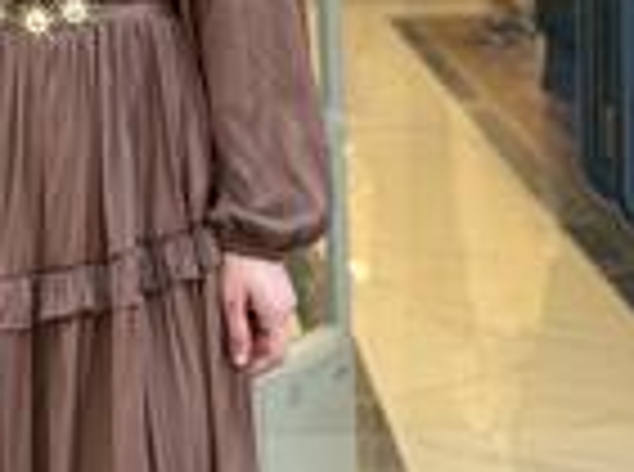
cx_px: 31
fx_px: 3325
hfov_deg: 10.8
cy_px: 97
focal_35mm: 182
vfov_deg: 8.1
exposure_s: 1/100
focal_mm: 6.76
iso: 50
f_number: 1.78
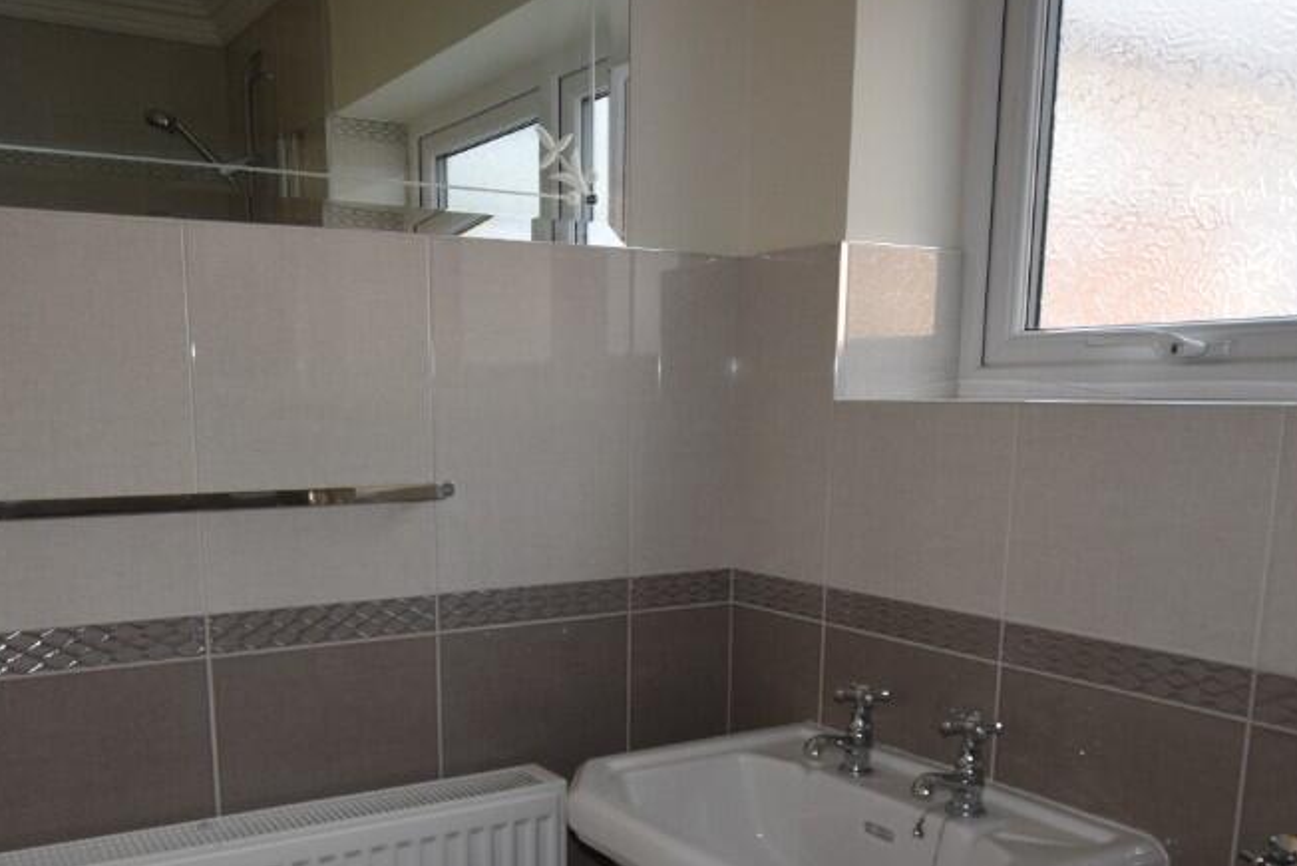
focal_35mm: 33
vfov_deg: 38.9
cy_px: 654
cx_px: 563
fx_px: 1189
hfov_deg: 57.0
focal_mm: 14
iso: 560
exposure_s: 1/80
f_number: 4.5
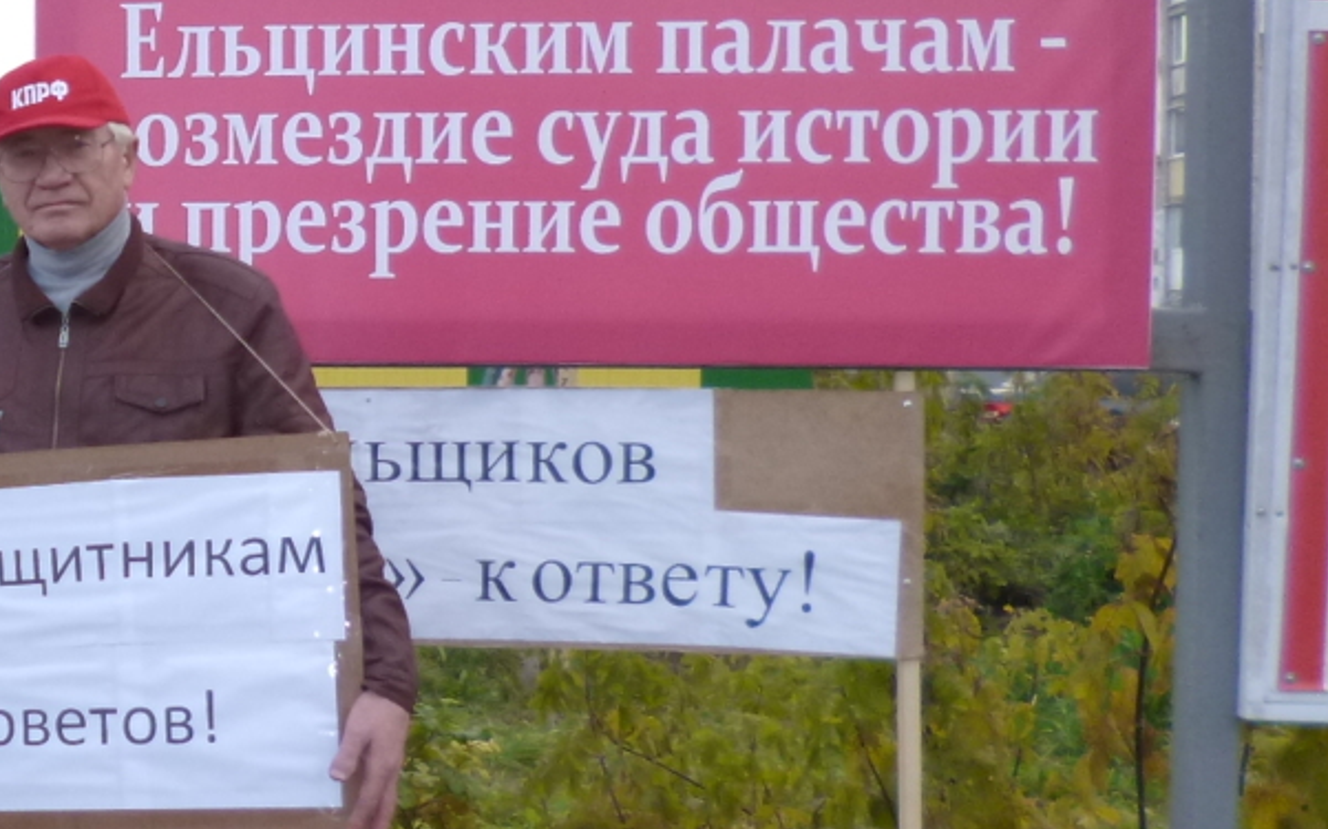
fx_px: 2207
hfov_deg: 29.7
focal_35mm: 61
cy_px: 453
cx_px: -172
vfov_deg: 21.3
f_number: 2.5
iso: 100
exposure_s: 1/250
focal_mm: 4.3
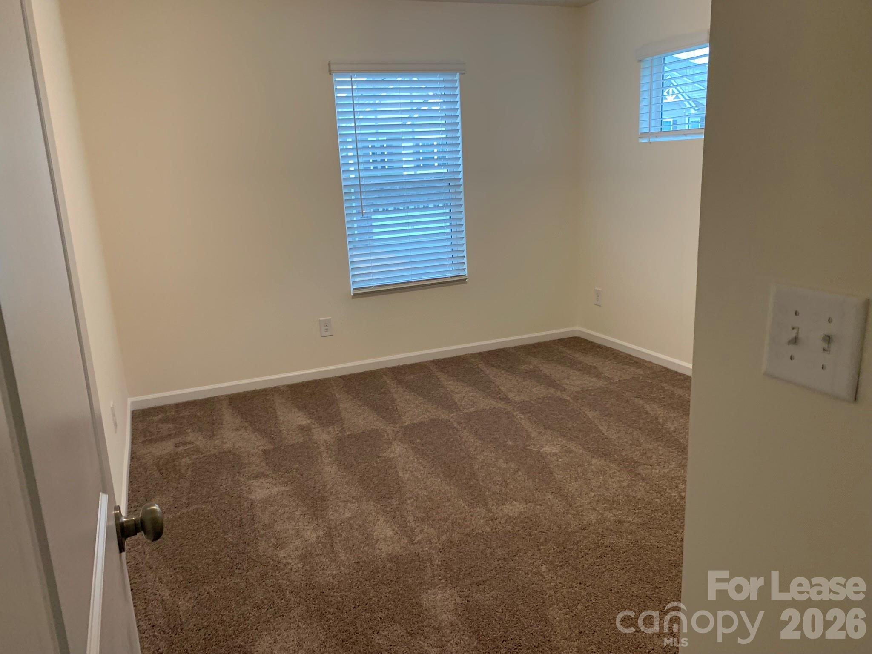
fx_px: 655
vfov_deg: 53.1
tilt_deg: -15.1
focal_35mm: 26
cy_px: 327
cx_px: 436
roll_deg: +3.0
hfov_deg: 67.3
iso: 160
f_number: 1.8
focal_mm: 4.25
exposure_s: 1/60
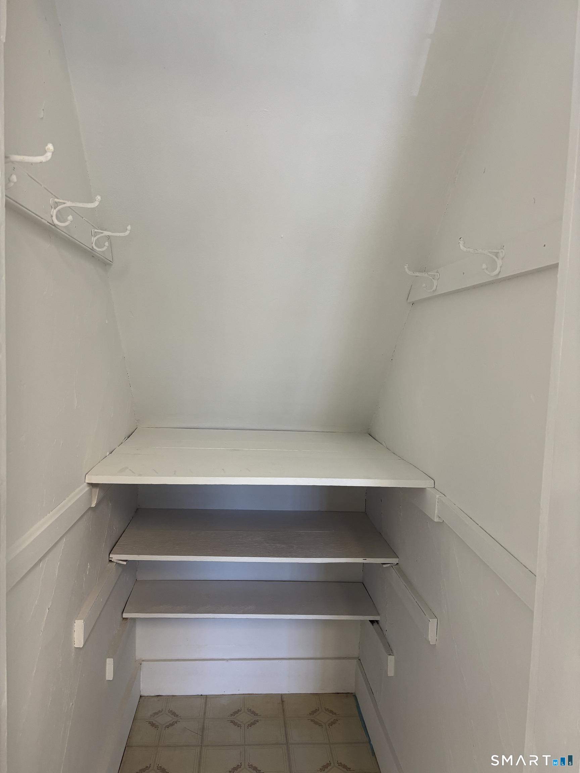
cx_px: 290
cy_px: 386
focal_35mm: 26
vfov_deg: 67.3
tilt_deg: -4.8
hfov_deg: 53.1
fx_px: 581
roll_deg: -2.1
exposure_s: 1/60
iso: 125
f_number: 1.6
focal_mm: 5.96
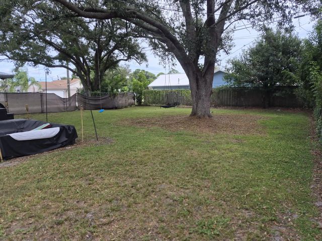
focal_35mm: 23
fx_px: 214
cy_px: 120
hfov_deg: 73.9
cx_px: 161
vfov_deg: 58.9
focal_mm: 5.4
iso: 80
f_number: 1.8
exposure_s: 1/3056
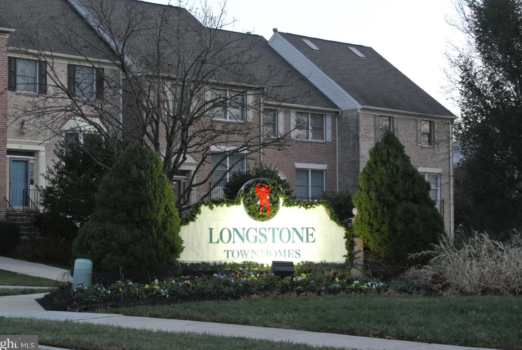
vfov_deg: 17.8
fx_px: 1118
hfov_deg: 26.3
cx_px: 251
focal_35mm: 77
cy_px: 172
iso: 800
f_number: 5.6
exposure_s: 1/30
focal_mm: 27.6
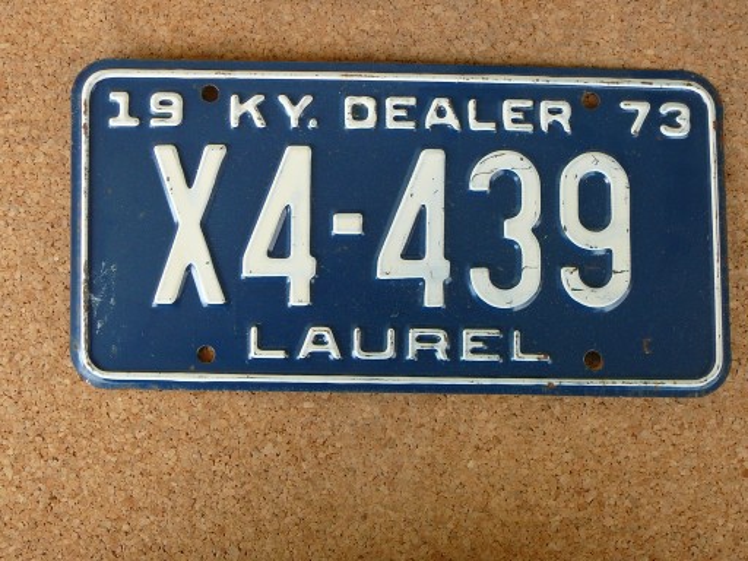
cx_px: 374
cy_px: 280
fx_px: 972
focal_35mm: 45
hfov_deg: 42.1
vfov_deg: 32.2
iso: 80
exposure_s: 1/80
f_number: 3.2
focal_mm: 6.7
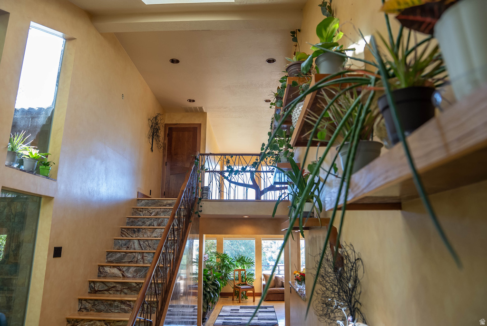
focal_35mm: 24
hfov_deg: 73.7
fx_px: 325
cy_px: 163
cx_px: 244
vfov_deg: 53.2
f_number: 2.8
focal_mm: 24
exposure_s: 1/100
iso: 400
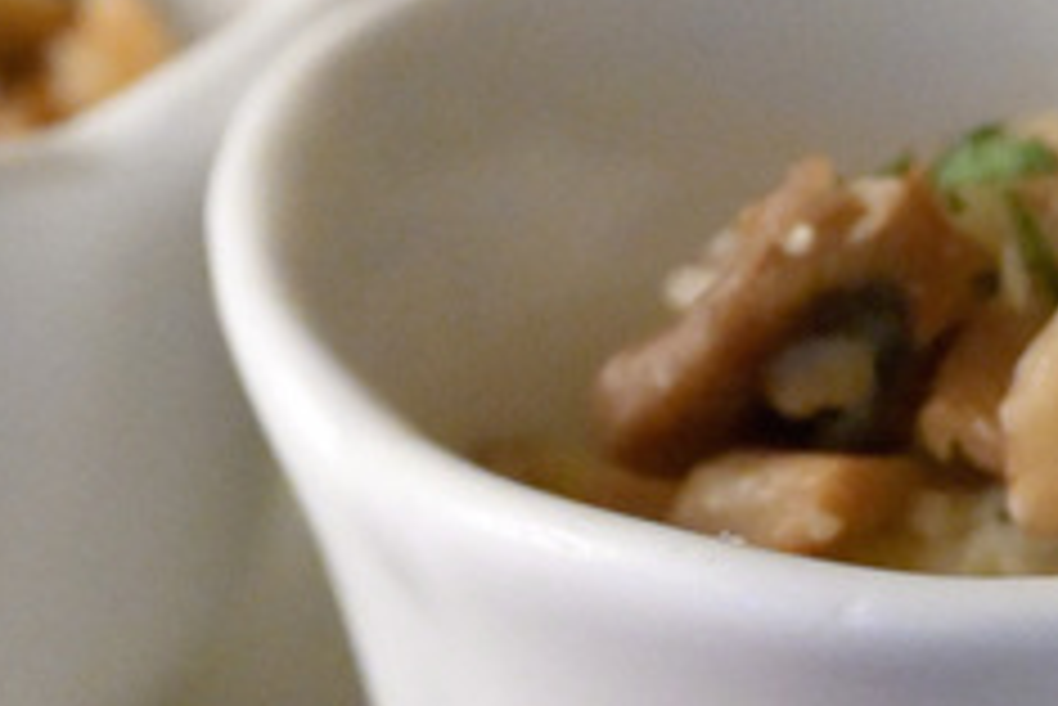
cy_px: 1059
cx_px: 387
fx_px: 11998
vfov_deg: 3.4
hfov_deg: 5.0
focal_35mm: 408
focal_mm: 64
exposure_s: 1/60
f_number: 6.3
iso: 3200
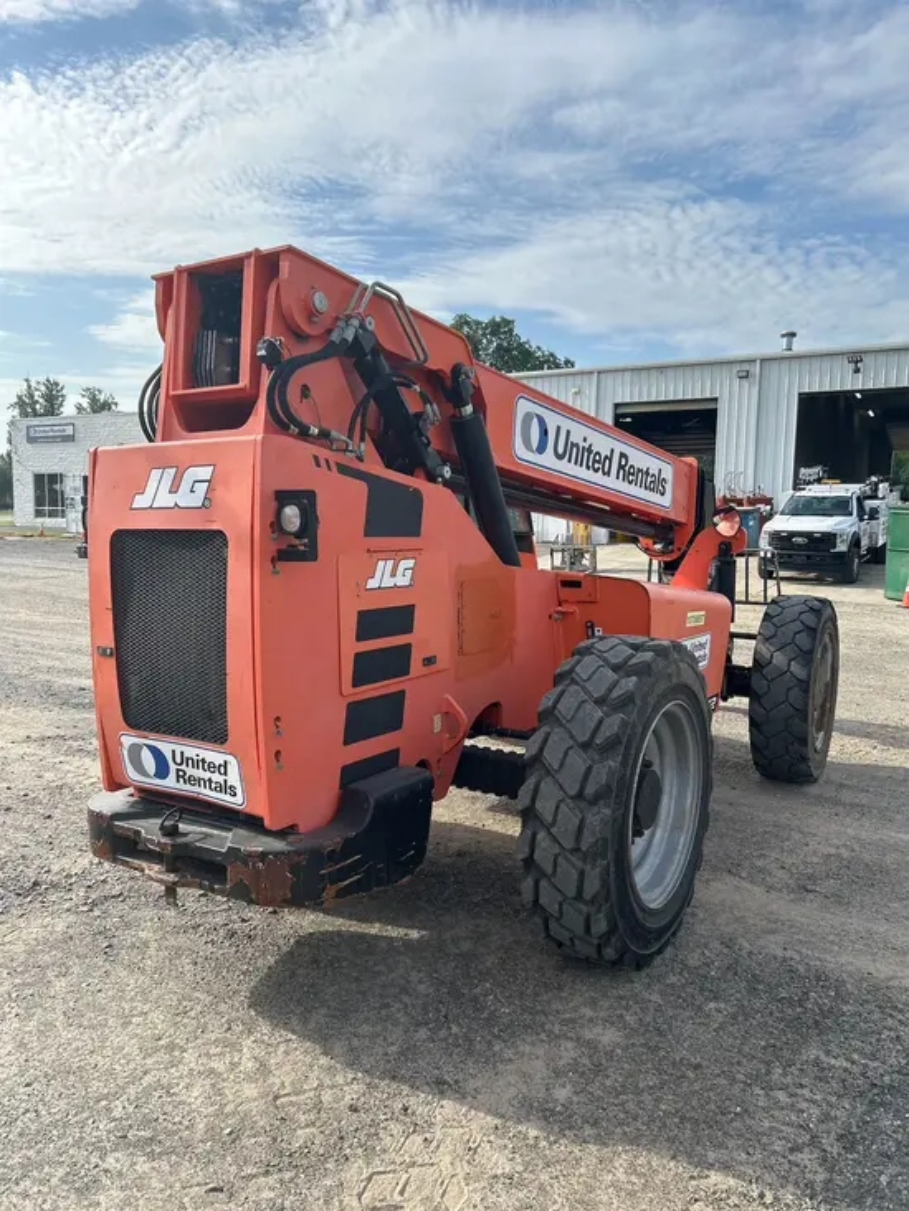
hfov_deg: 53.1
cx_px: 454
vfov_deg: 67.3
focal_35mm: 26
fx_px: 910
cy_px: 606
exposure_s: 1/3356
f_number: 1.5
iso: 50
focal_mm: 5.7
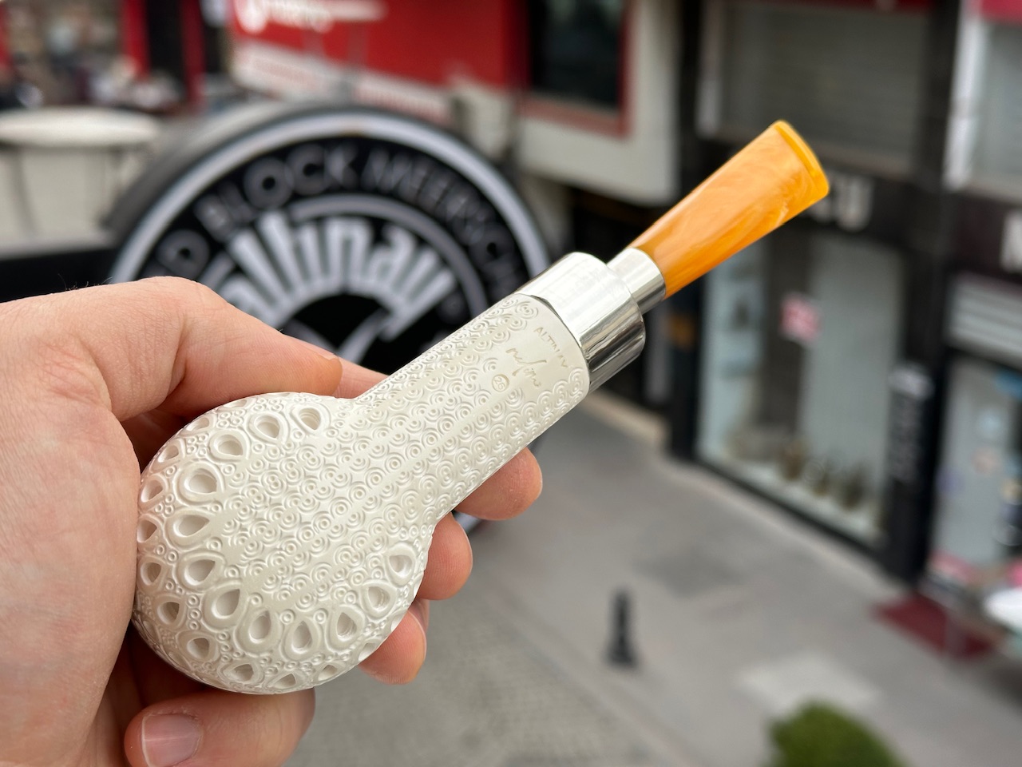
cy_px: 384
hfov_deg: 39.7
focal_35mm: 48
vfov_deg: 30.3
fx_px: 1417
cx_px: 511
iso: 64
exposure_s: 1/426
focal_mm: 6.86
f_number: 1.78
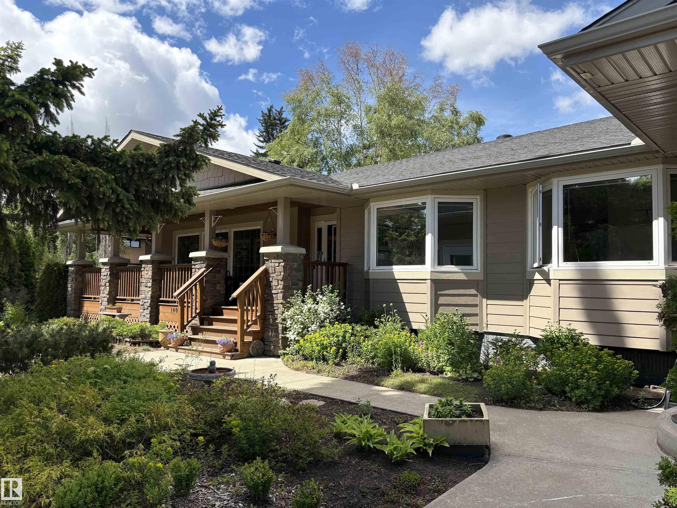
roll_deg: -0.3
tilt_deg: +3.7
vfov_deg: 53.1
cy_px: 254
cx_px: 338
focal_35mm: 26
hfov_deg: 67.3
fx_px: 508
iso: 64
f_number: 1.6
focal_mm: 5.96
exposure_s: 1/2141
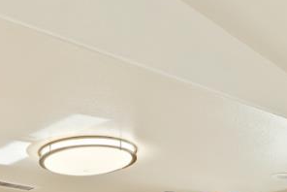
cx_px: 407
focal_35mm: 81
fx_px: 646
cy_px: 443
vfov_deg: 13.2
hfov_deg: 21.7
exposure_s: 1/5
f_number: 8
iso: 100
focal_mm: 16
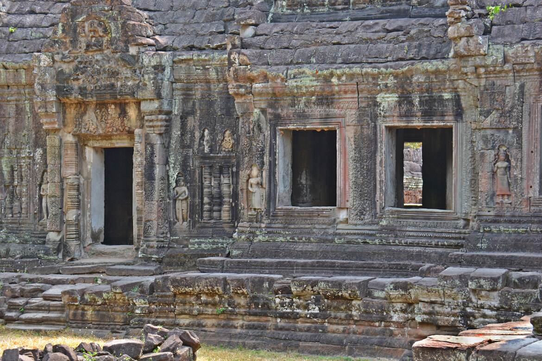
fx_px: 1174
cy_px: 180
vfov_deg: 17.5
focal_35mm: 78
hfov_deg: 26.0
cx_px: 271
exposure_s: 1/125
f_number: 5.6
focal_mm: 52
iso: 280
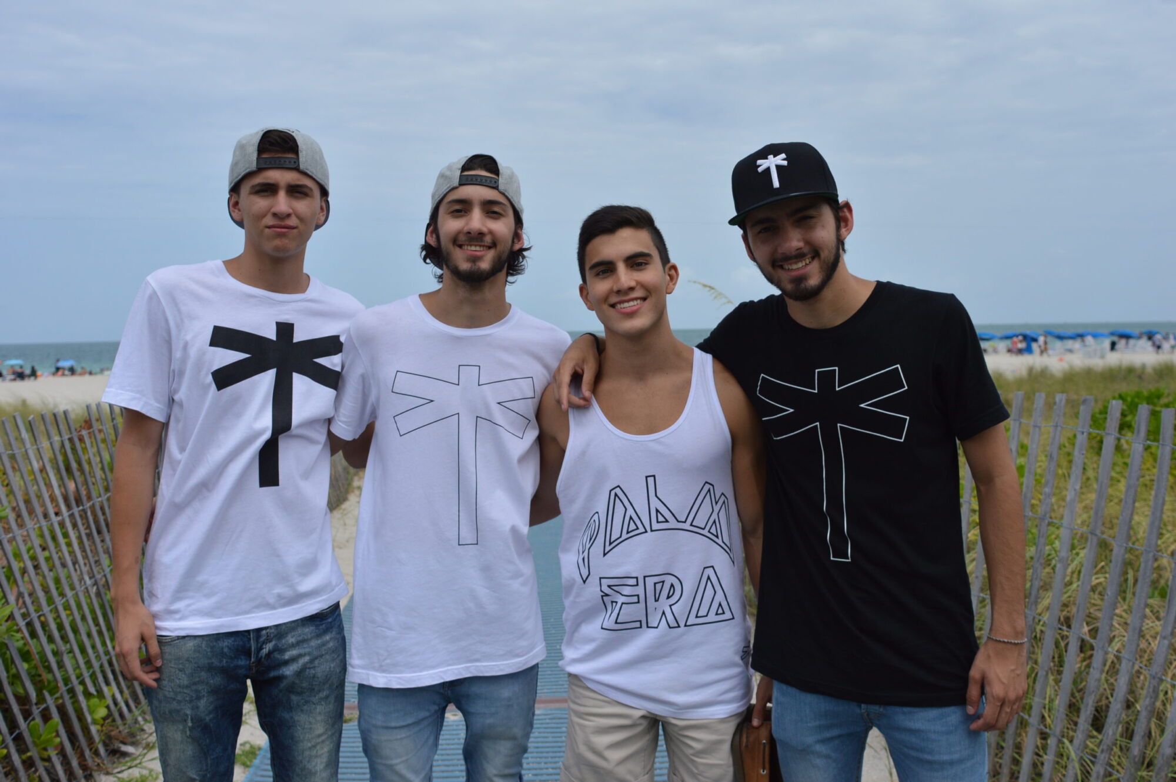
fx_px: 979
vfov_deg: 43.5
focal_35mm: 30
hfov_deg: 62.0
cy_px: 391
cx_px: 588
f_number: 4.5
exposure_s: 1/3200
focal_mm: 20
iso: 200
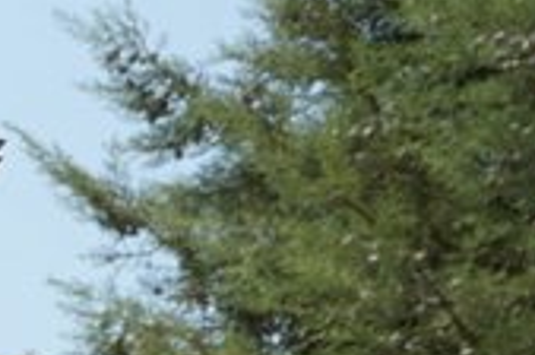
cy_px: 856
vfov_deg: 5.6
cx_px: -864
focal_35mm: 235
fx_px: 3486
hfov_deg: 7.9
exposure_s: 1/400
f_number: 7.1
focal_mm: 33
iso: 100
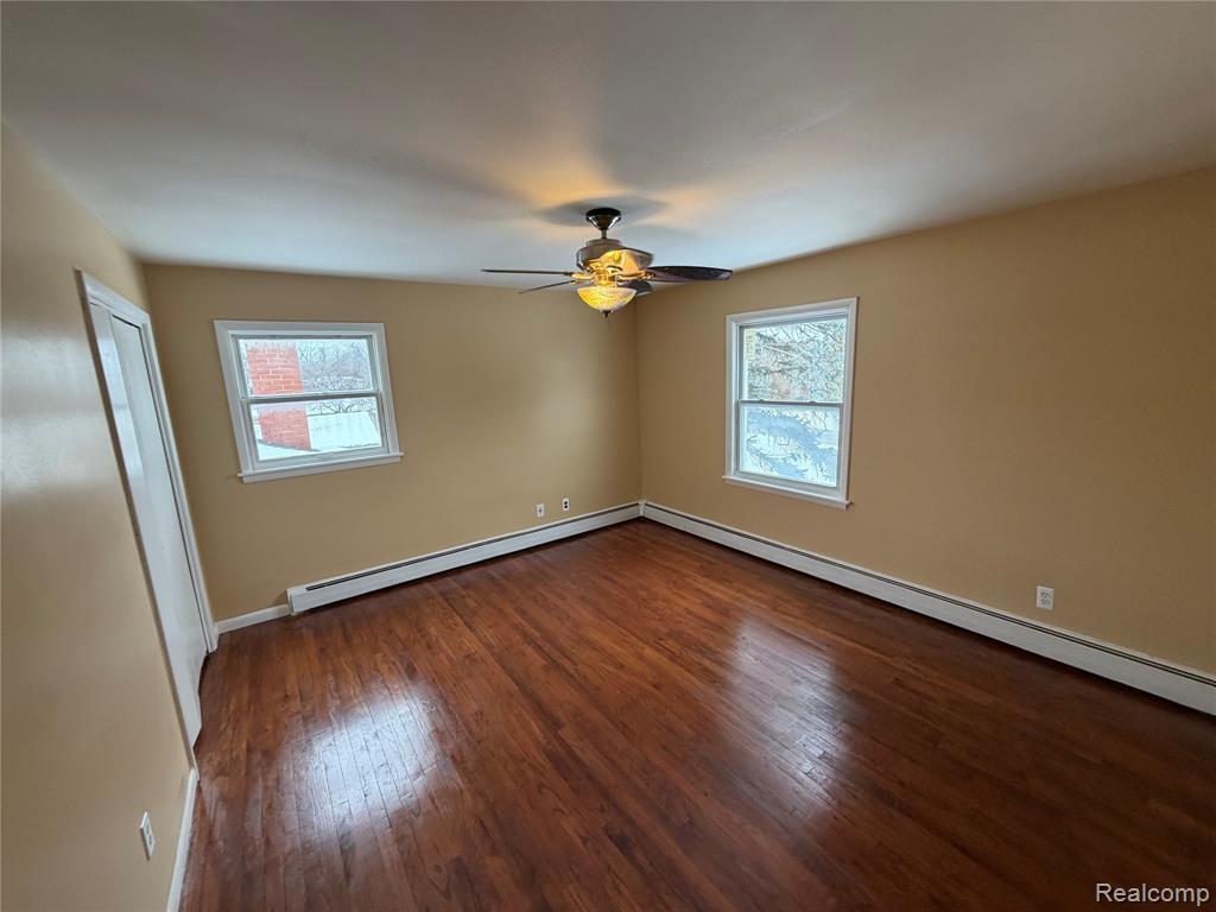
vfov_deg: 85.7
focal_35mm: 14
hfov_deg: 102.1
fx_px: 492
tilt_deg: -7.1
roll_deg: +3.1
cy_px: 456
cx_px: 608
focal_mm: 2.22
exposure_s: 1/120
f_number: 2.2
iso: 125
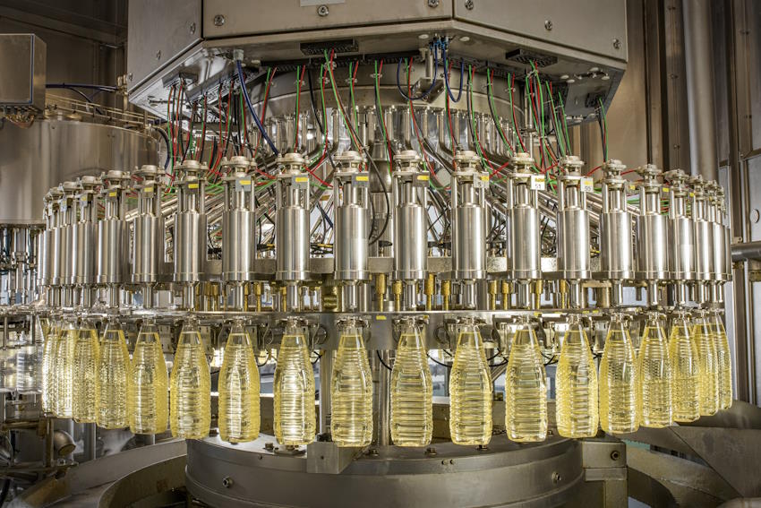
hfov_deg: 54.4
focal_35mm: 35
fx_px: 740
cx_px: 380
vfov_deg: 37.9
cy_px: 254
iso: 800
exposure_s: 1/8
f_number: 11
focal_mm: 35
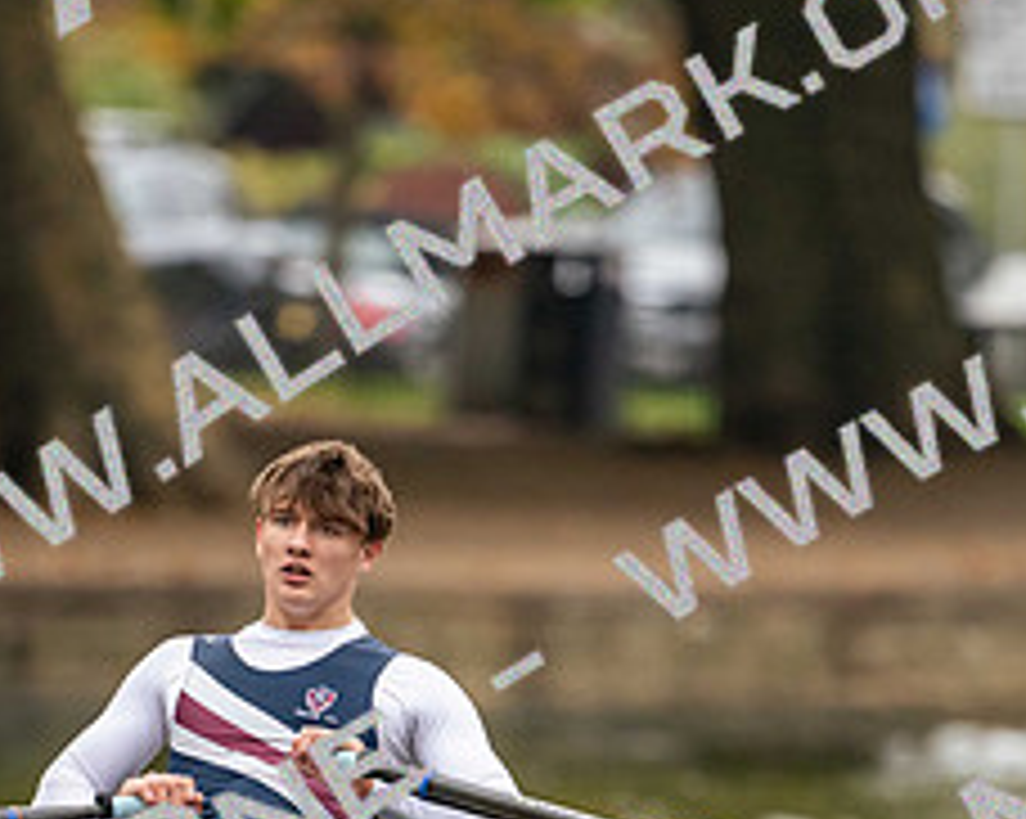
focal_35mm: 956
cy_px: 695
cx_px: 288
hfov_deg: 2.0
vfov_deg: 1.6
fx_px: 29005
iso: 2200
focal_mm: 400
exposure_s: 1/2500
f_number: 4.5
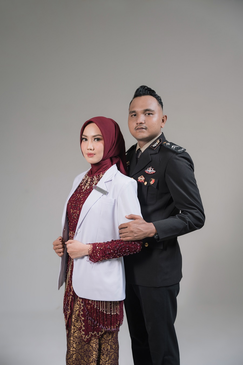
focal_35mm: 44
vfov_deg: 44.9
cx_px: 122
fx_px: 441
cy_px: 182
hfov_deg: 30.8
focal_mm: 43.6
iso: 125
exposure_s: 1/160
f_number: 2.8
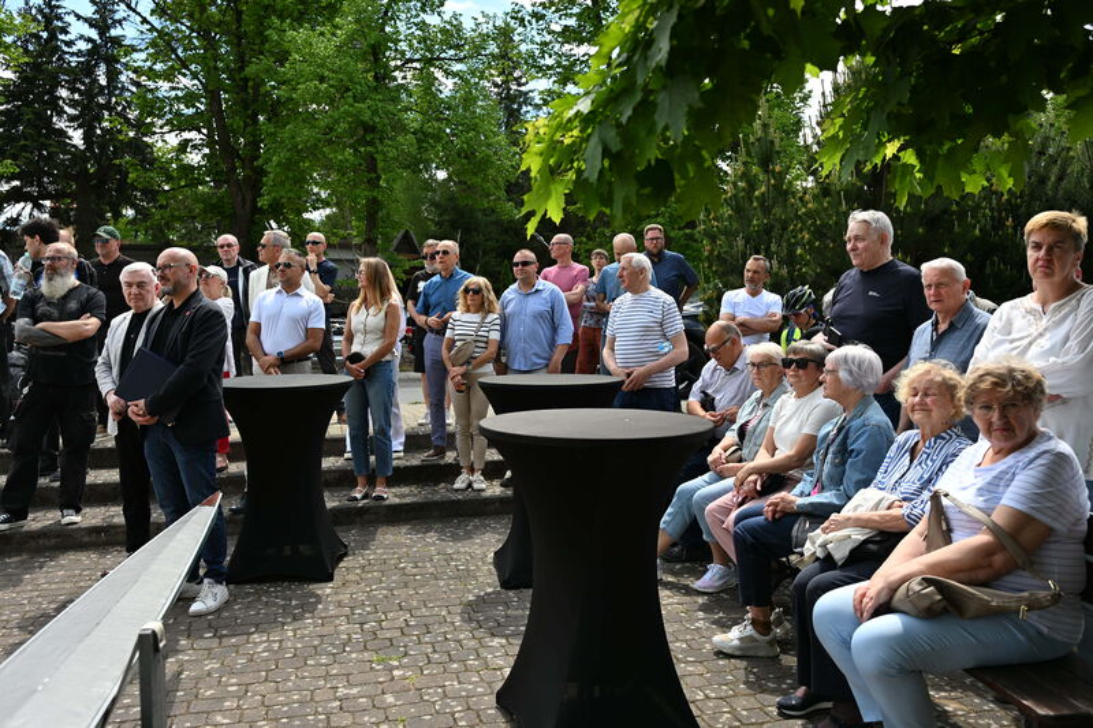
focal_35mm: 30
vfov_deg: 42.9
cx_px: 546
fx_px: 926
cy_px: 364
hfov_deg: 61.1
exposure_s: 1/640
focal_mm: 30.5
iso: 110
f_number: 4
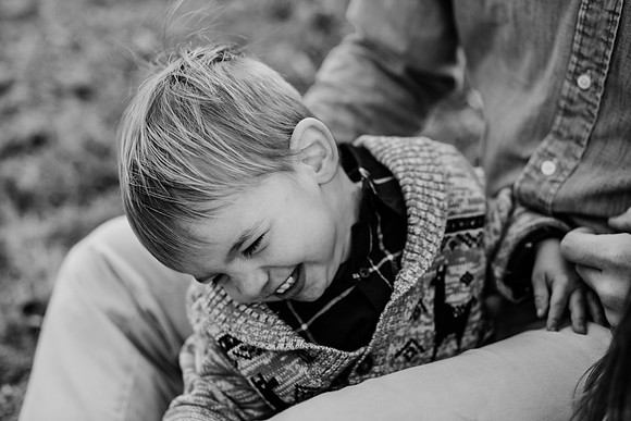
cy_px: 210
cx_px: 316
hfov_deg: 39.6
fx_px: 877
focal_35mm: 50
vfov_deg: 27.0
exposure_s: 1/1000
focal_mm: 50
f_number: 2.8
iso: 500
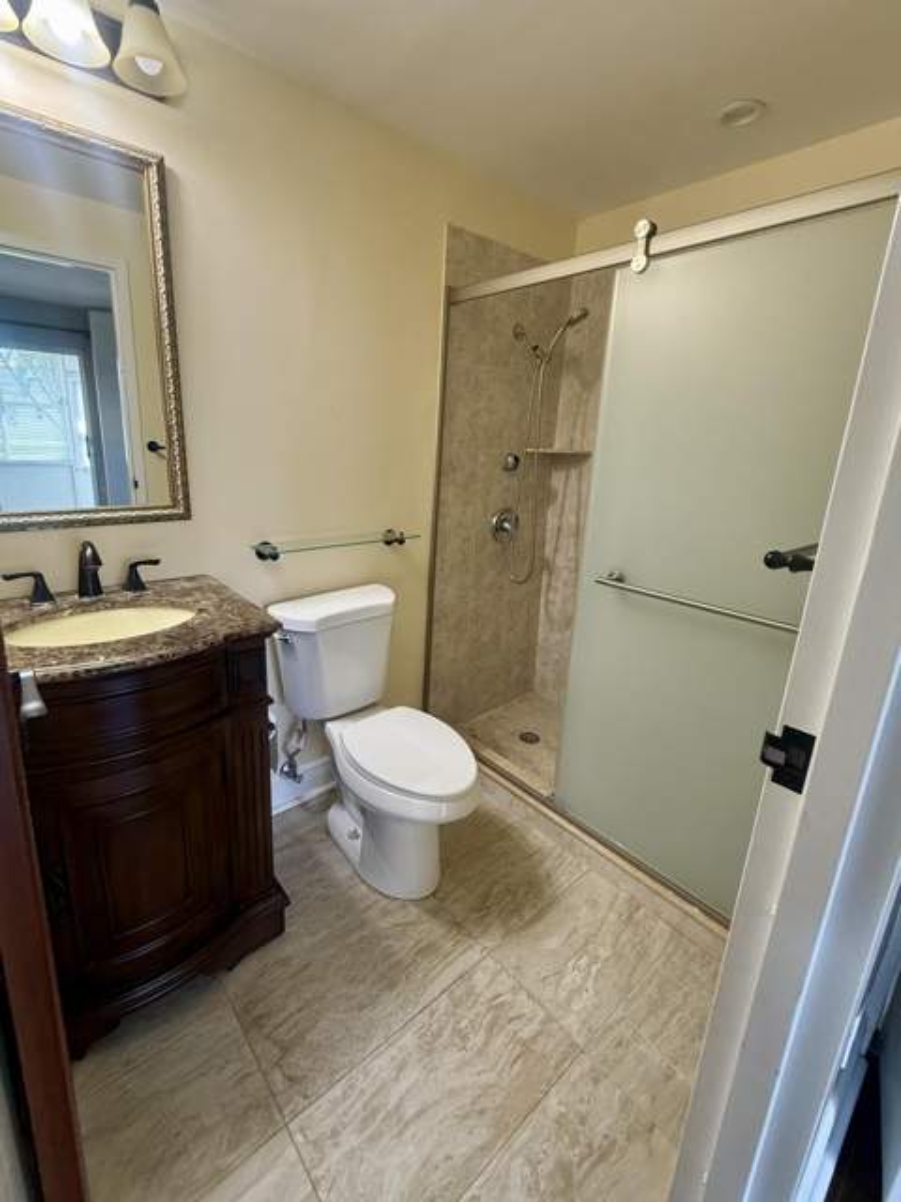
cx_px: 450
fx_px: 486
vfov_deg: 102.1
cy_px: 601
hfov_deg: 85.7
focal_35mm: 14
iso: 200
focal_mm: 2.22
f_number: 2.2
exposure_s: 1/60
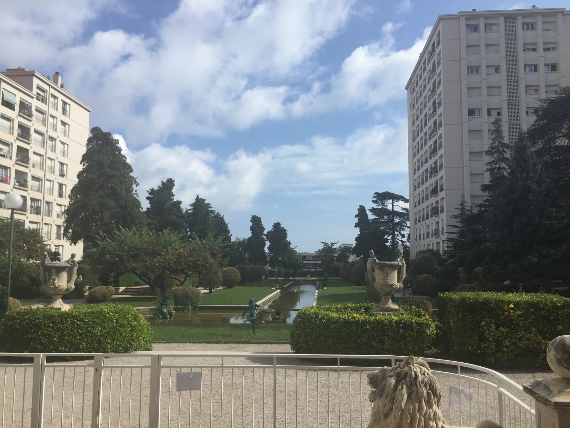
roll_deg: -0.9
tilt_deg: +6.3
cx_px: 285
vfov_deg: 48.2
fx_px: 478
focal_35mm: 29
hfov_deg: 61.7
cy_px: 214
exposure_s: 1/2475
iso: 32
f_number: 2.2
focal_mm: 4.15
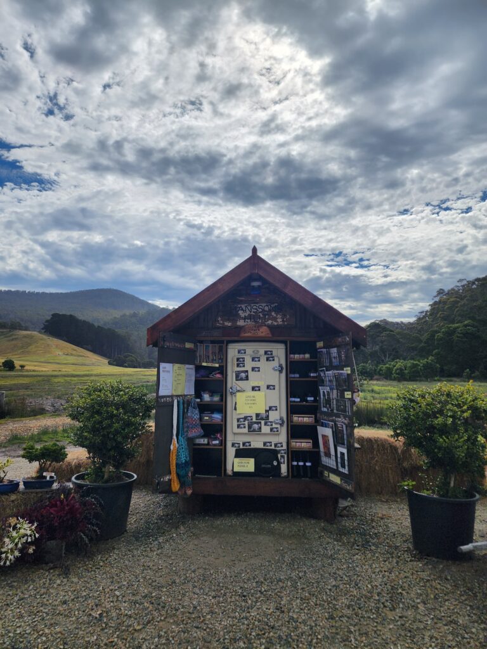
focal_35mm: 23
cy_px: 324
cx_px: 244
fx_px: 431
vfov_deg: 73.9
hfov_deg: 58.9
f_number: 1.8
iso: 12
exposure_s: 1/2259
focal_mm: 6.4
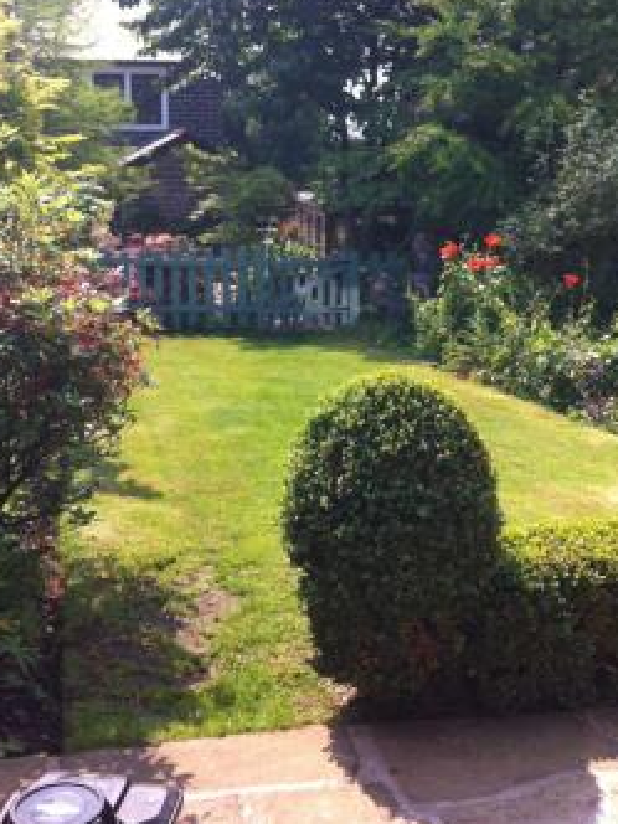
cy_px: 287
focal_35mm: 46
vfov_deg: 40.8
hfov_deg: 31.4
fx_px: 1095
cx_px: 365
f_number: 2.8
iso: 80
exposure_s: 1/487
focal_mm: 3.85
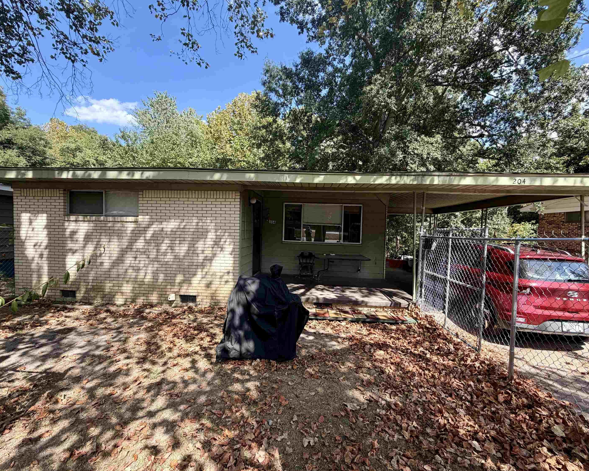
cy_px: 237
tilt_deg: -1.2
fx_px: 261
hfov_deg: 96.8
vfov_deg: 84.0
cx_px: 292
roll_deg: -1.4
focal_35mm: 15
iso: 64
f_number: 2.2
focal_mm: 2.22
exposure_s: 1/502
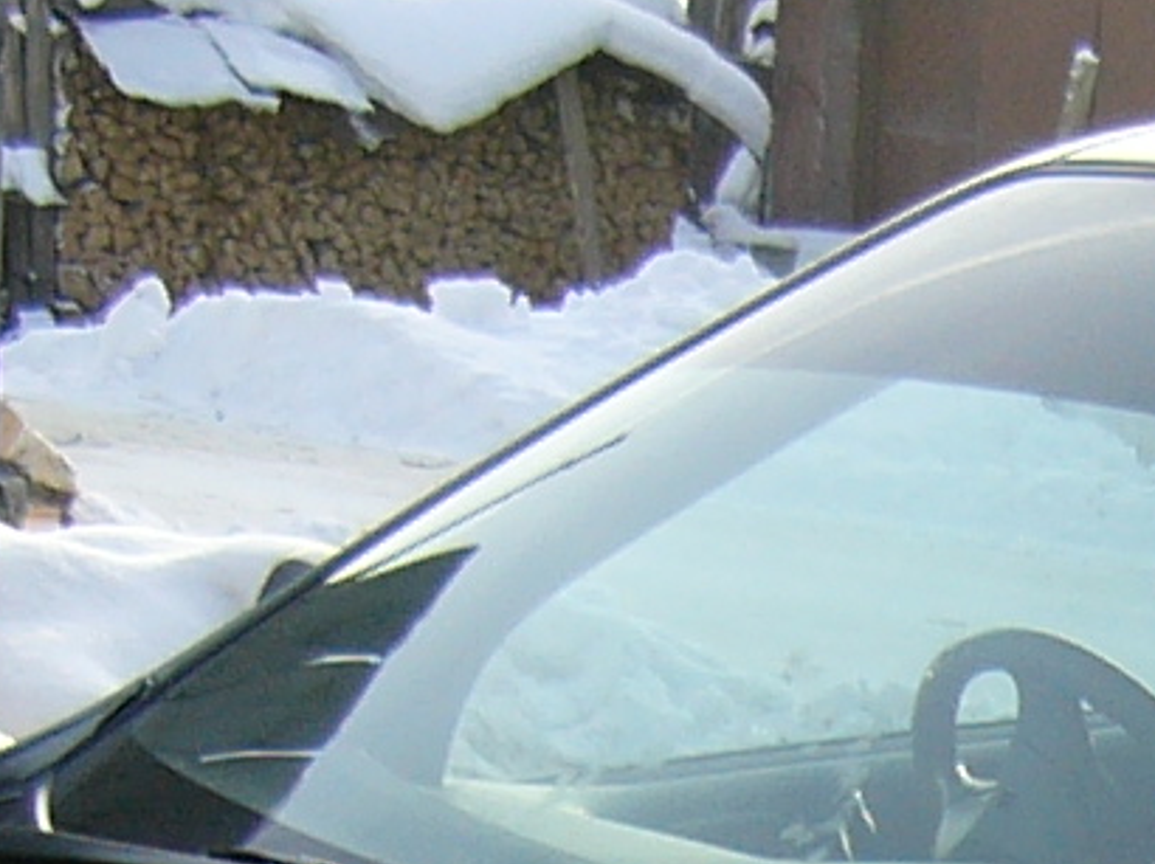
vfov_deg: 8.2
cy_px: 1556
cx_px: 1332
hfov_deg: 11.1
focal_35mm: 175
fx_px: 5836
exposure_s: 1/400
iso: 50
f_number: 2.8
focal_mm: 5.8
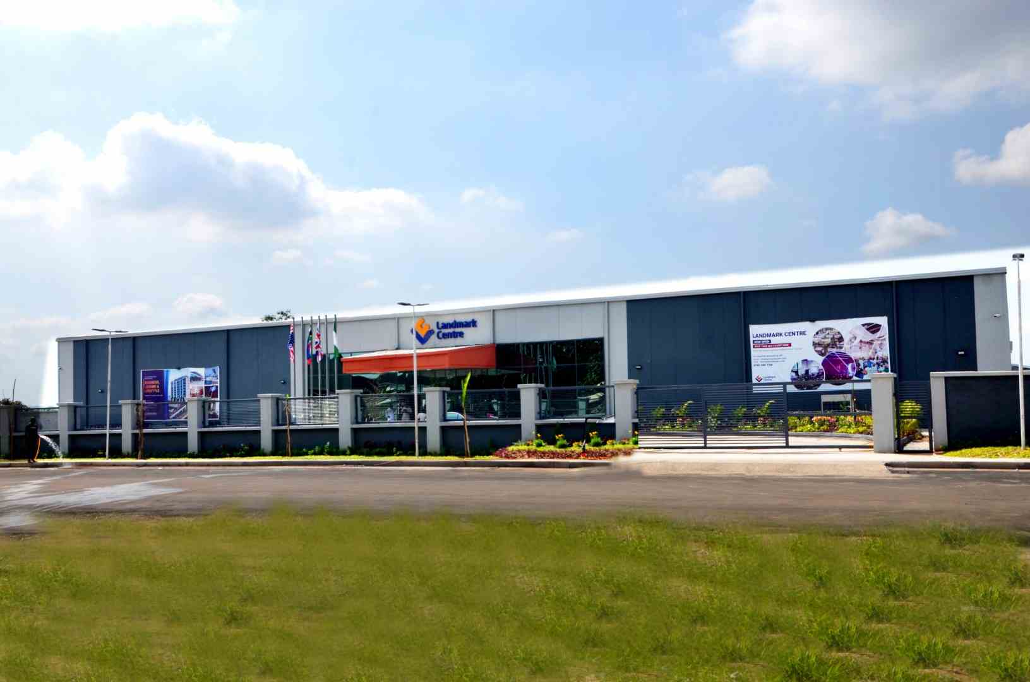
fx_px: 942
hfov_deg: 57.3
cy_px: 341
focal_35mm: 33
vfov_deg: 39.8
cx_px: 515
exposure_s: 1/250
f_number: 9
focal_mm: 22
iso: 100
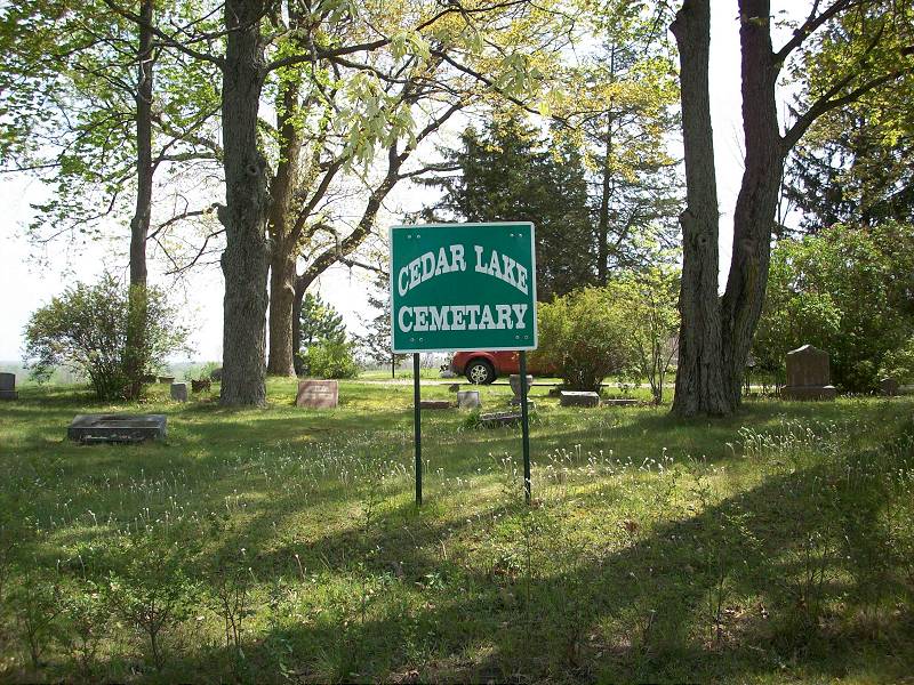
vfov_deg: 38.7
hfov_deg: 50.1
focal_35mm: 37
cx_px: 457
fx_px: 977
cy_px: 342
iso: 80
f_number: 2.8
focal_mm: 6.2
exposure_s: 1/550
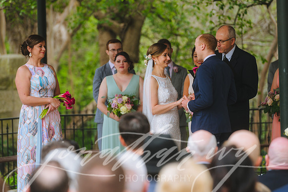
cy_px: 96
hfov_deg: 10.3
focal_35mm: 200
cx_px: 144
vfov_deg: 6.9
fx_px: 1599
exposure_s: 1/500
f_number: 2.8
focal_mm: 200
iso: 400
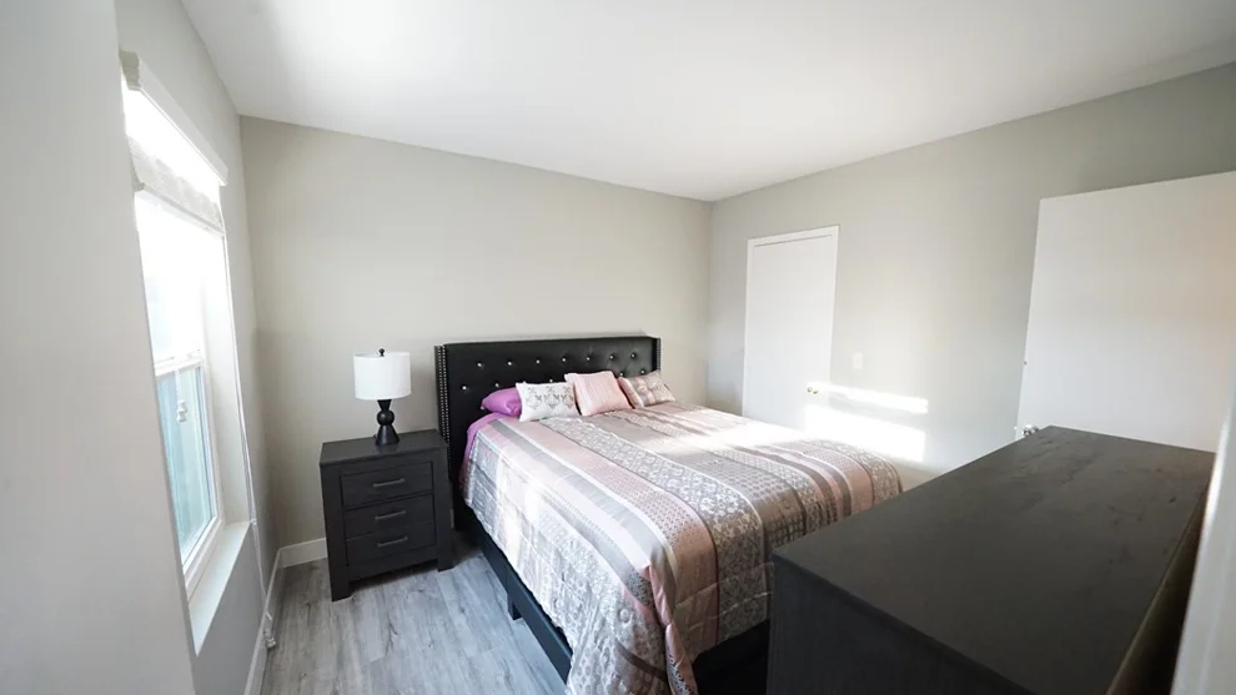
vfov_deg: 78.4
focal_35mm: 13
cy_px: 362
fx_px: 426
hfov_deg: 110.8
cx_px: 634
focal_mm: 12
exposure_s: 1/125
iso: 6400
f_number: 7.1
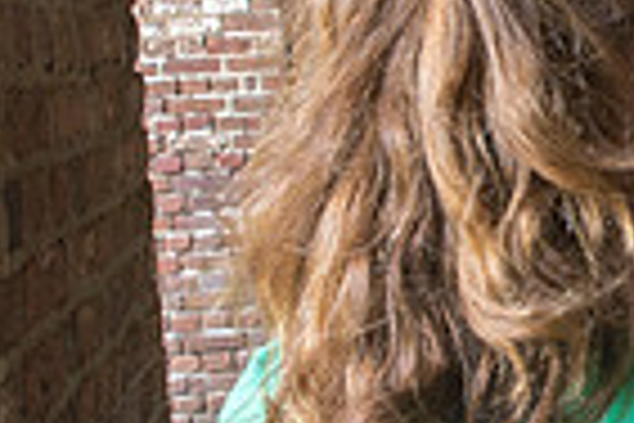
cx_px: 899
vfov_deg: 12.8
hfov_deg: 17.5
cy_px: 173
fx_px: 1884
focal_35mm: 107
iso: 800
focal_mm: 26
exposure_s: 1/50
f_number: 10
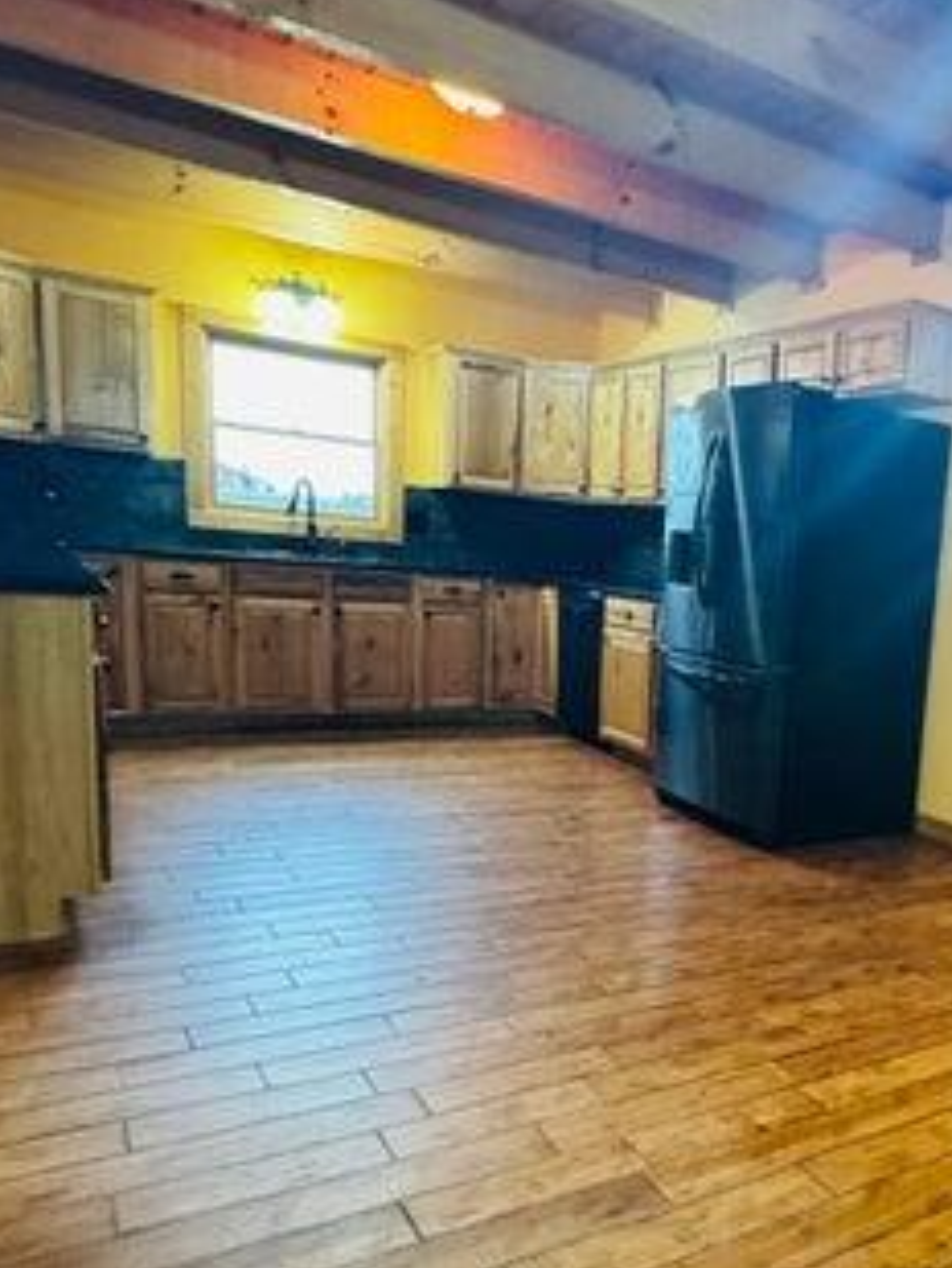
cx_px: 870
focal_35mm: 29
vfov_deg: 61.1
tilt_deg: -10.3
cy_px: 759
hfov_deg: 43.7
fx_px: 1063
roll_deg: -5.0
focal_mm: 2.22
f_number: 2.2
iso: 800
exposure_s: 1/60
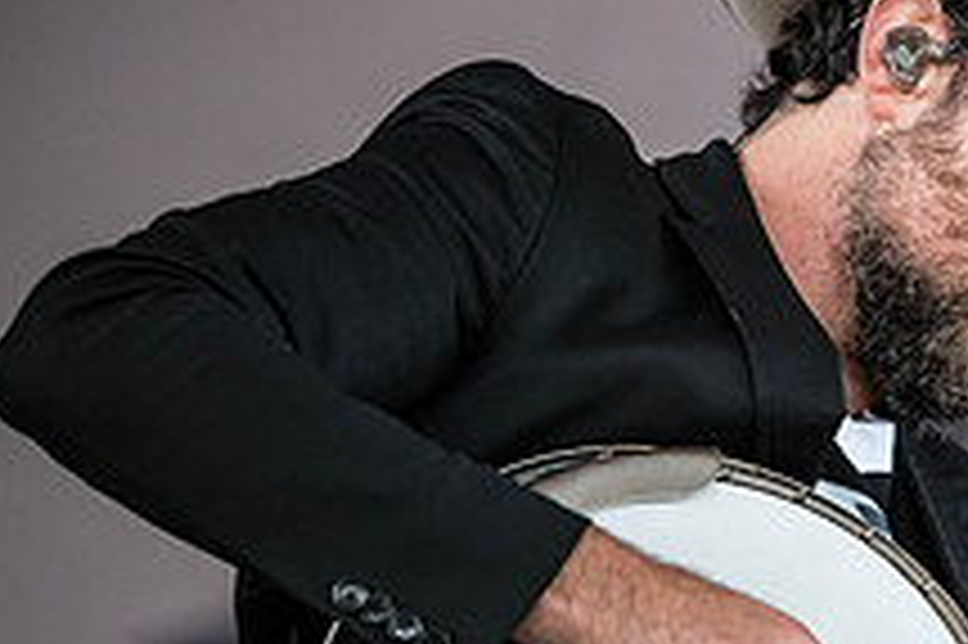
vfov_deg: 3.8
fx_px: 9807
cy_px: 471
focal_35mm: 365
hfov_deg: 5.6
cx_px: 1135
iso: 2000
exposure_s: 1/640
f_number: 2.8
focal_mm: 135
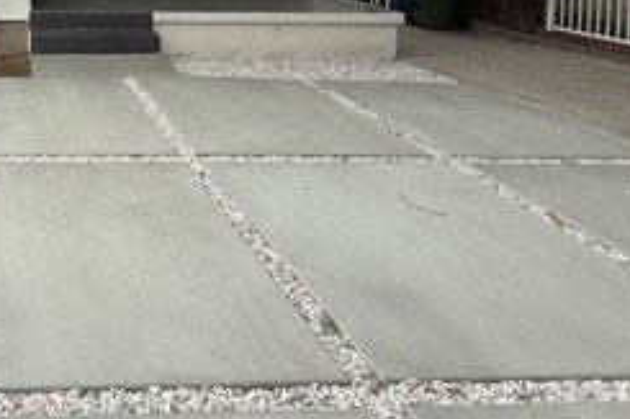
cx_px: 46
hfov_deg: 45.3
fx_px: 665
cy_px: -72
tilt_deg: -0.2
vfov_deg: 30.3
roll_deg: -1.4
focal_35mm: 38
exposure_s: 1/554
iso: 50
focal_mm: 2.22
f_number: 2.2
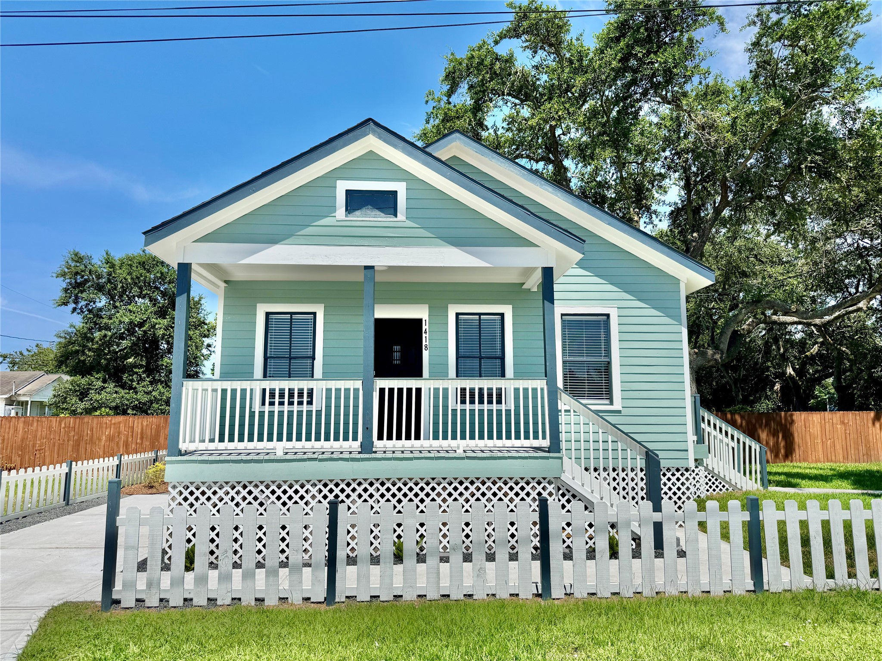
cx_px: 441
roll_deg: +0.0
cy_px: 330
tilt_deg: +7.8
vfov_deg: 56.8
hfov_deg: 71.6
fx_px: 612
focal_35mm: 24
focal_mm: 6.76
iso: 80
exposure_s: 1/7937
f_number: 1.78
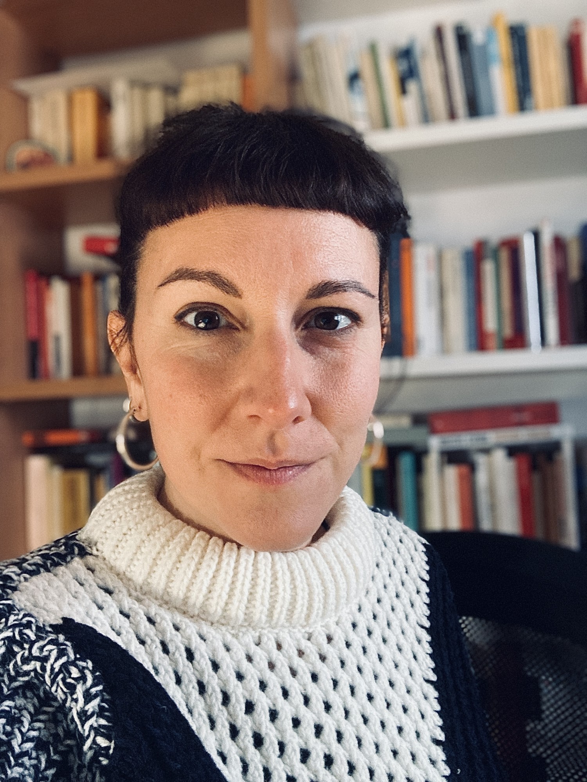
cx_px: 294
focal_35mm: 32
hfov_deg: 44.2
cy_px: 391
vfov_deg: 56.8
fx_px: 723
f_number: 2.2
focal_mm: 2.87
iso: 400
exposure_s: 1/30
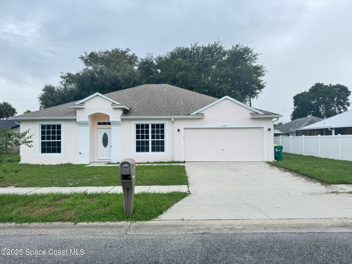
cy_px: 132
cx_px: 176
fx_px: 244
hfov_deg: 71.6
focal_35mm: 24
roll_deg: +0.7
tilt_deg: +1.9
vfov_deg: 56.8
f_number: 1.78
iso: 80
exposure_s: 1/966
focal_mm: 6.76
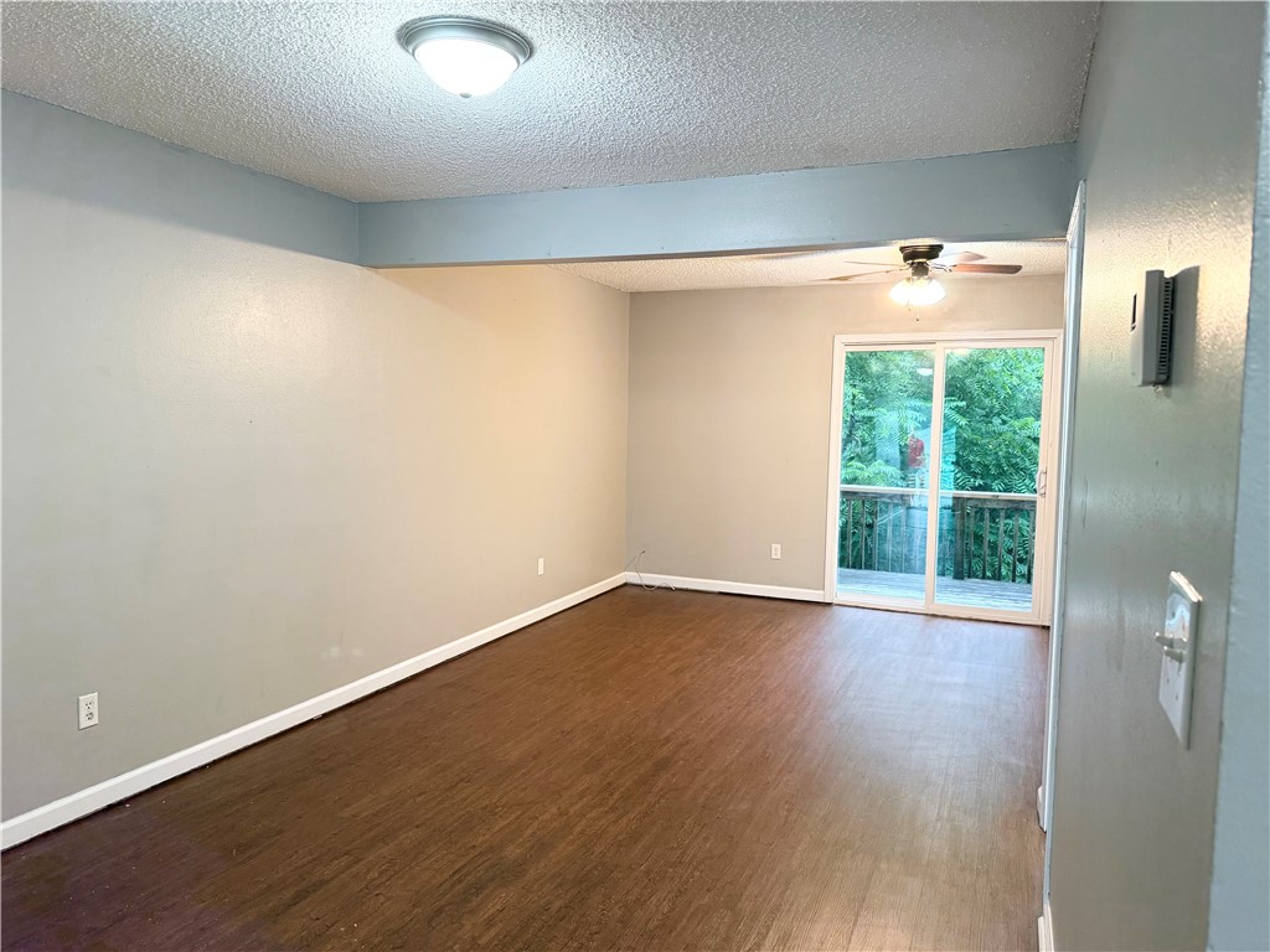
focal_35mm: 24
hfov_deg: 71.6
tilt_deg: -4.2
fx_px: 881
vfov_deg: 56.8
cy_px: 476
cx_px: 635
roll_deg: -0.9
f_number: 1.78
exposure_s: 1/60
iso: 250
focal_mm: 6.76
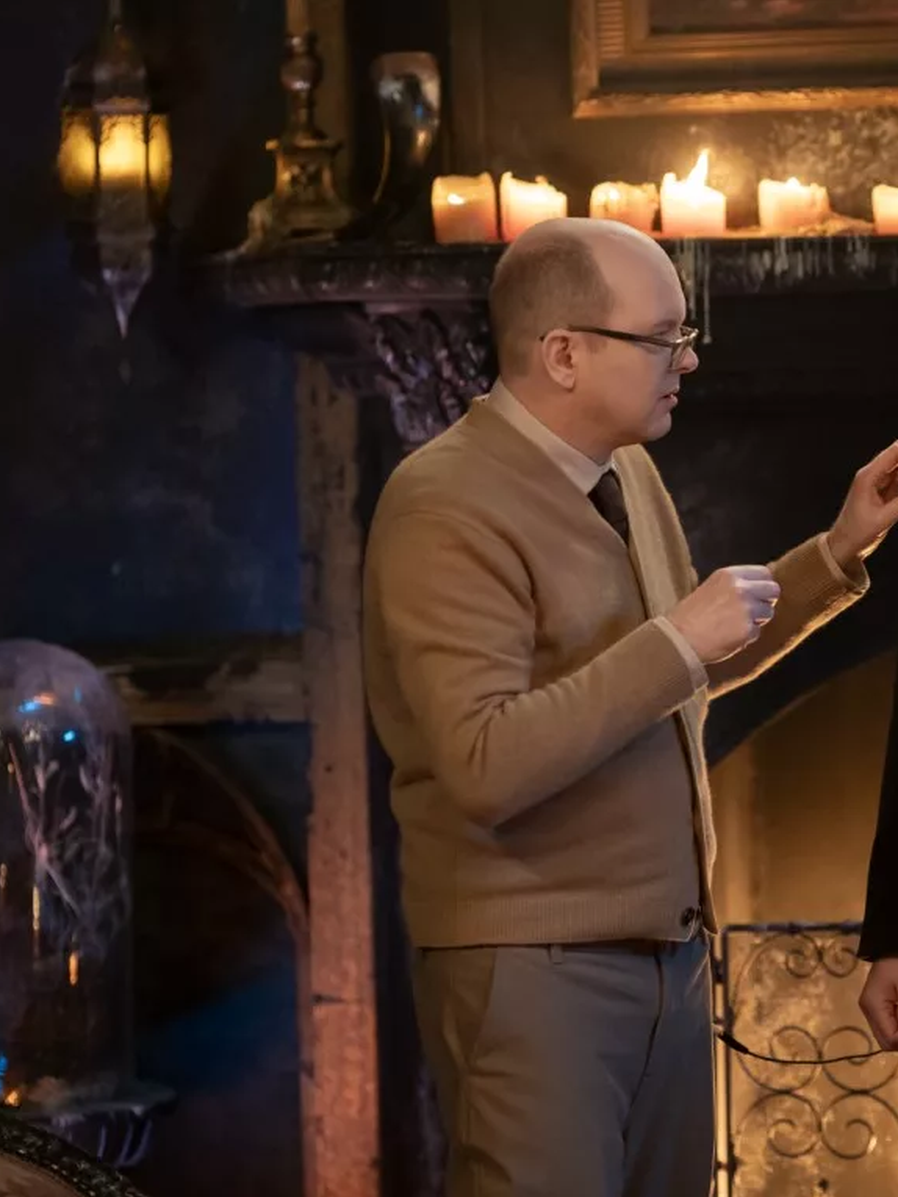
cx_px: 860
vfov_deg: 13.0
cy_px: 599
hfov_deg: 9.7
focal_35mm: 152
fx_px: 5256
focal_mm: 105
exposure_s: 1/200
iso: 2500
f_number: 1.8
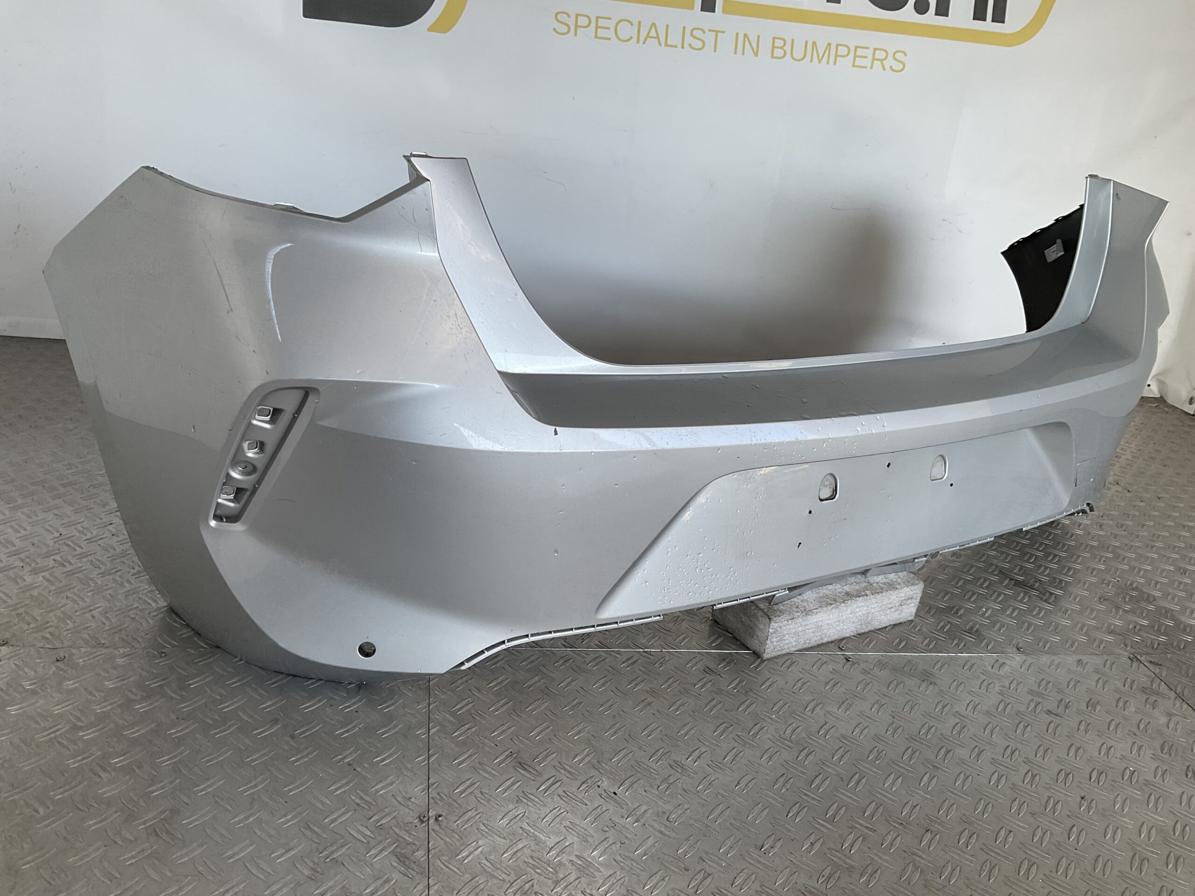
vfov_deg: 48.2
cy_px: 448
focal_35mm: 29
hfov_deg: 61.7
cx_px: 598
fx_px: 1001
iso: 25
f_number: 1.8
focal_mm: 3
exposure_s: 1/100
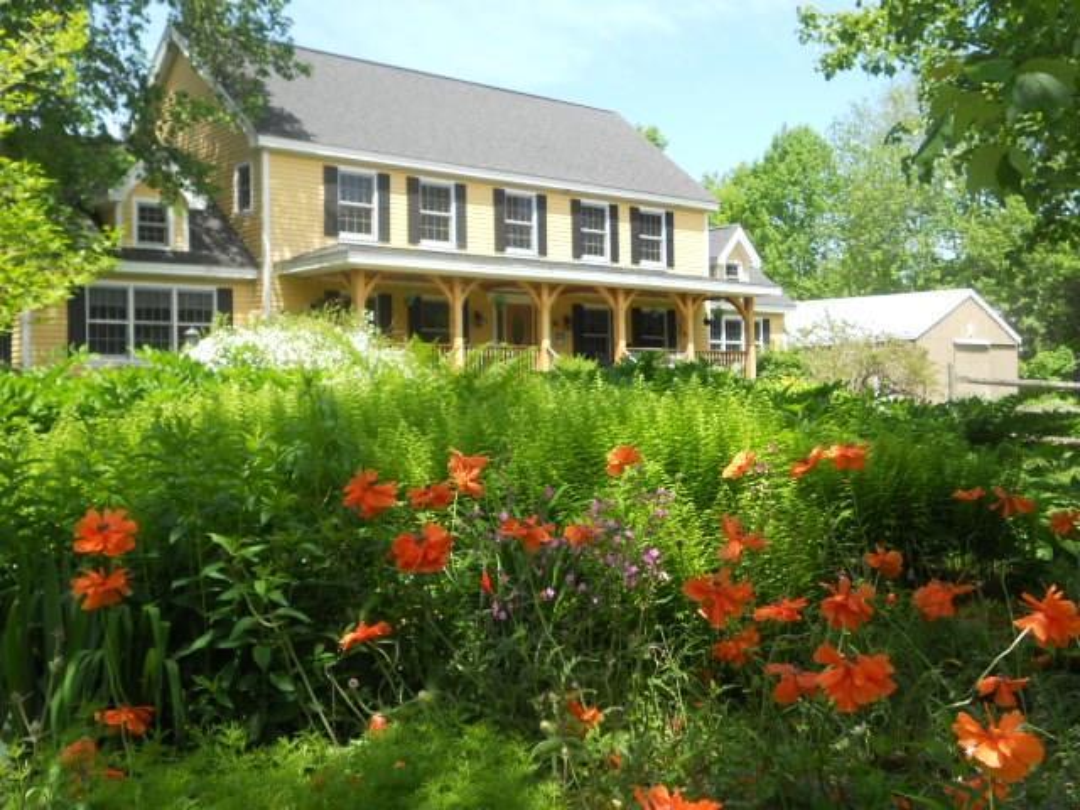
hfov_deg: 49.0
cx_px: 540
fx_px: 1186
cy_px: 405
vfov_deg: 37.7
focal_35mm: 38
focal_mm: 6.9
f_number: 3.9
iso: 80
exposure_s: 1/250
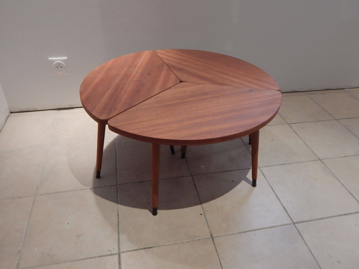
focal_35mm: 28
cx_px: 180
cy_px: 134
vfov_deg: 49.7
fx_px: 290
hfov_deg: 63.4
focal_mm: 5.1
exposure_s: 1/30
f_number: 3.2
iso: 360
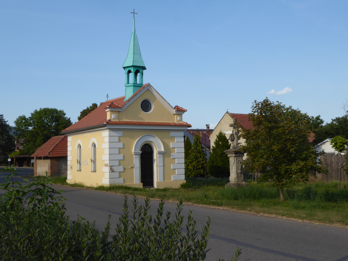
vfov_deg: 38.7
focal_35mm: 37
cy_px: 130
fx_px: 372
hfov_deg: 50.1
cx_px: 174
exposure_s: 1/125
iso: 80
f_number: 7.1
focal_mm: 6.7
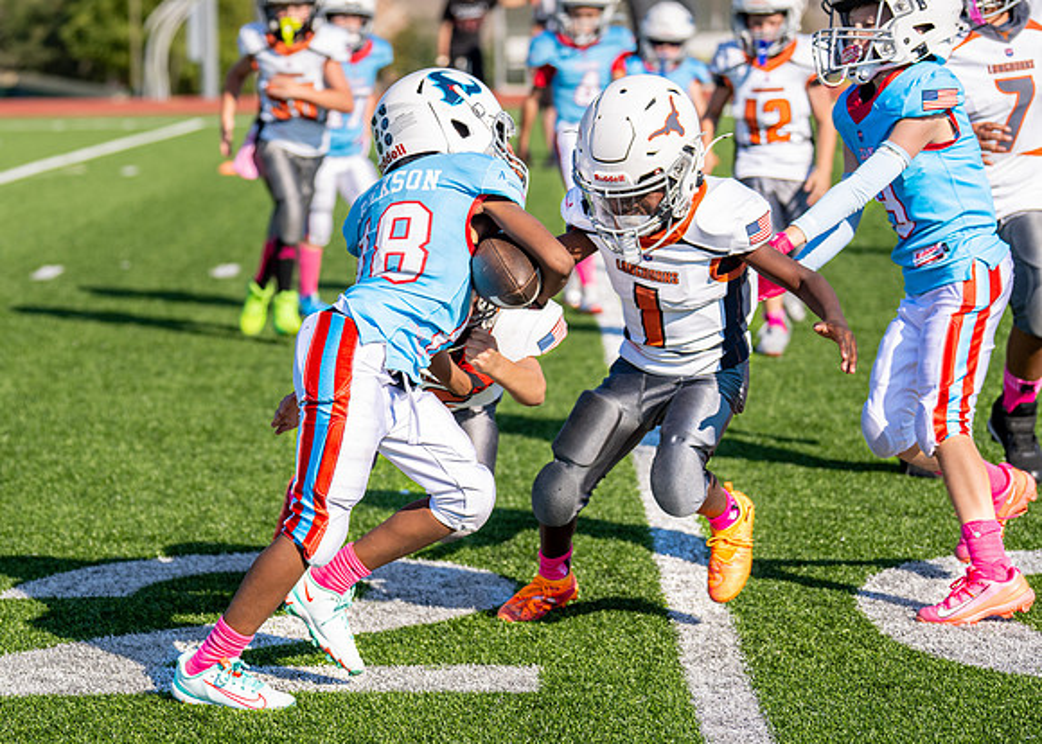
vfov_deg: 11.6
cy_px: 399
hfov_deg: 16.1
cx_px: 253
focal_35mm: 124
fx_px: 3670
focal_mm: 83
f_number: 2.8
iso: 100
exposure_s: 1/1600
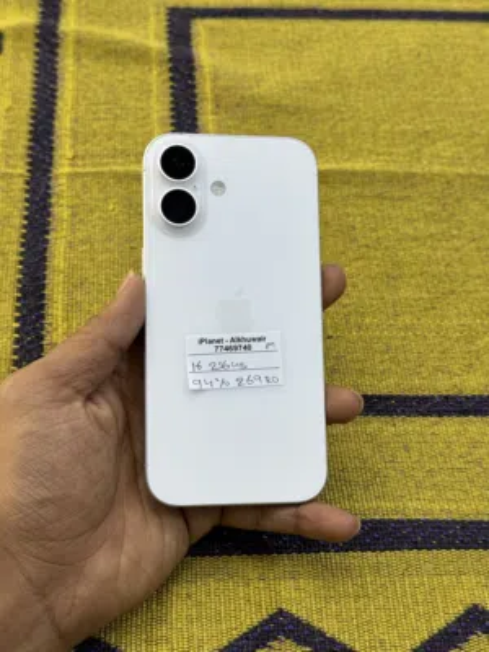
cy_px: 326
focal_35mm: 48
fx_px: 904
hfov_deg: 30.3
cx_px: 244
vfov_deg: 39.7
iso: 80
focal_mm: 6.76
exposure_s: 1/100
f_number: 1.78
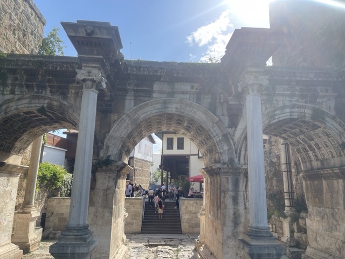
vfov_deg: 53.1
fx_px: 259
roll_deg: -1.4
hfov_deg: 67.3
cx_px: 172
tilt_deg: +12.1
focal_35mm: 26
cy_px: 130
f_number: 1.6
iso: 32
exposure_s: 1/2387
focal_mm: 5.1
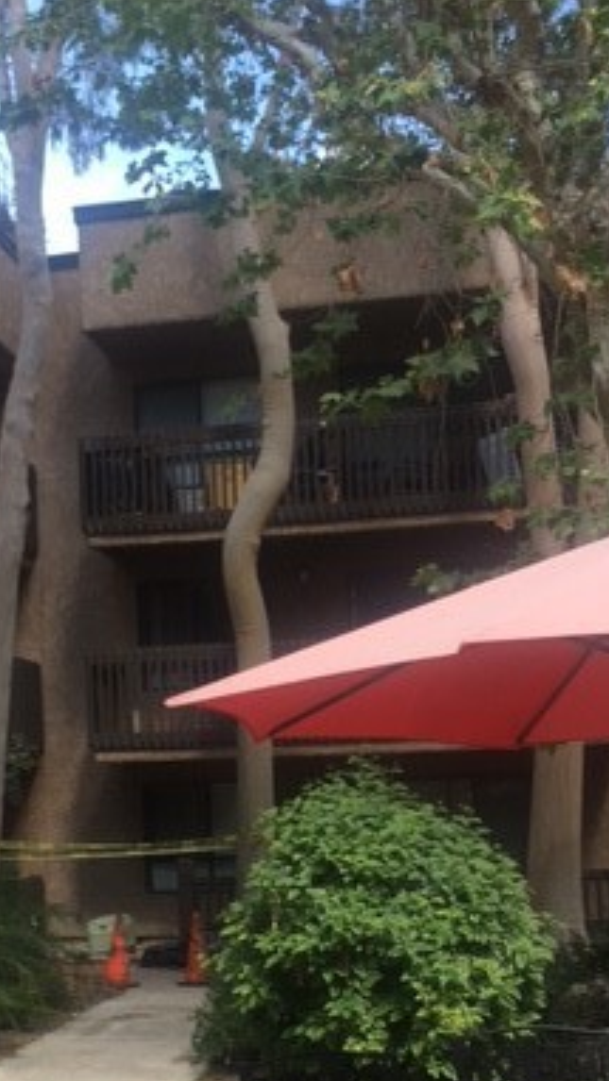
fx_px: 1521
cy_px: 756
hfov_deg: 22.3
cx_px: 99
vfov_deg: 38.5
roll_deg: +3.2
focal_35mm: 53
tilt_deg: +4.0
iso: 25
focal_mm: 4.15
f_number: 2.2
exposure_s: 1/283
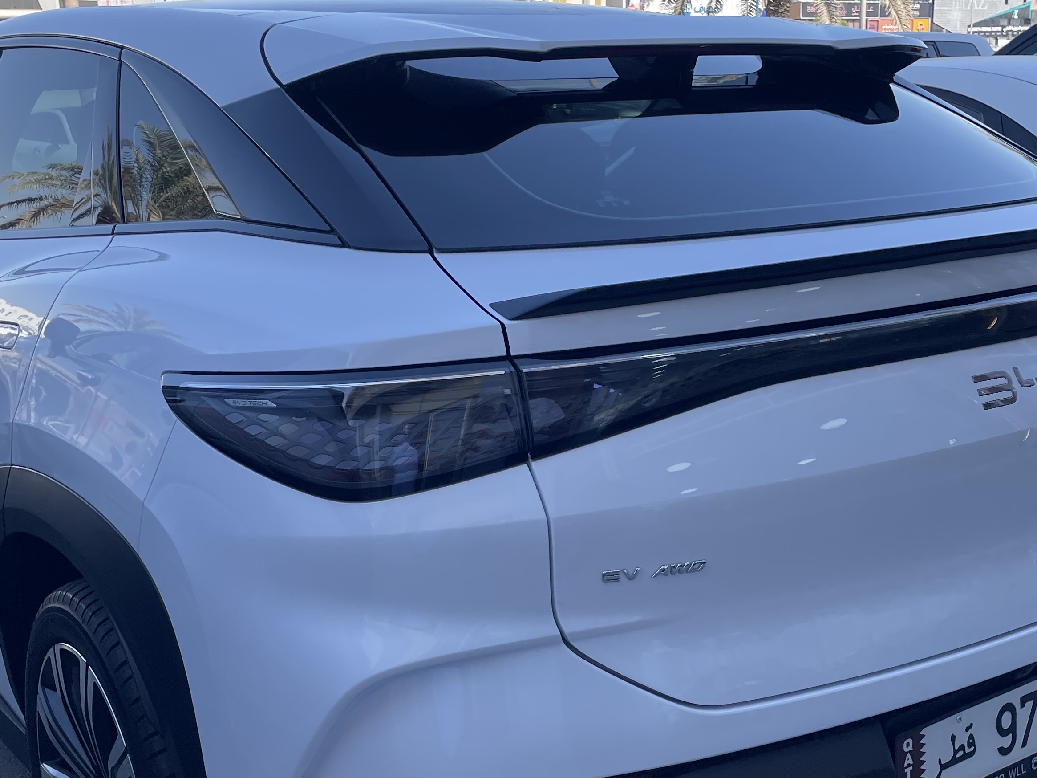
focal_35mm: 45
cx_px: 539
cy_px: 458
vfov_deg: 32.1
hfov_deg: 42.1
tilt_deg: -16.2
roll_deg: +1.8
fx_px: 1348
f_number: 1.6
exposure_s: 1/917
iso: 32
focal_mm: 4.2
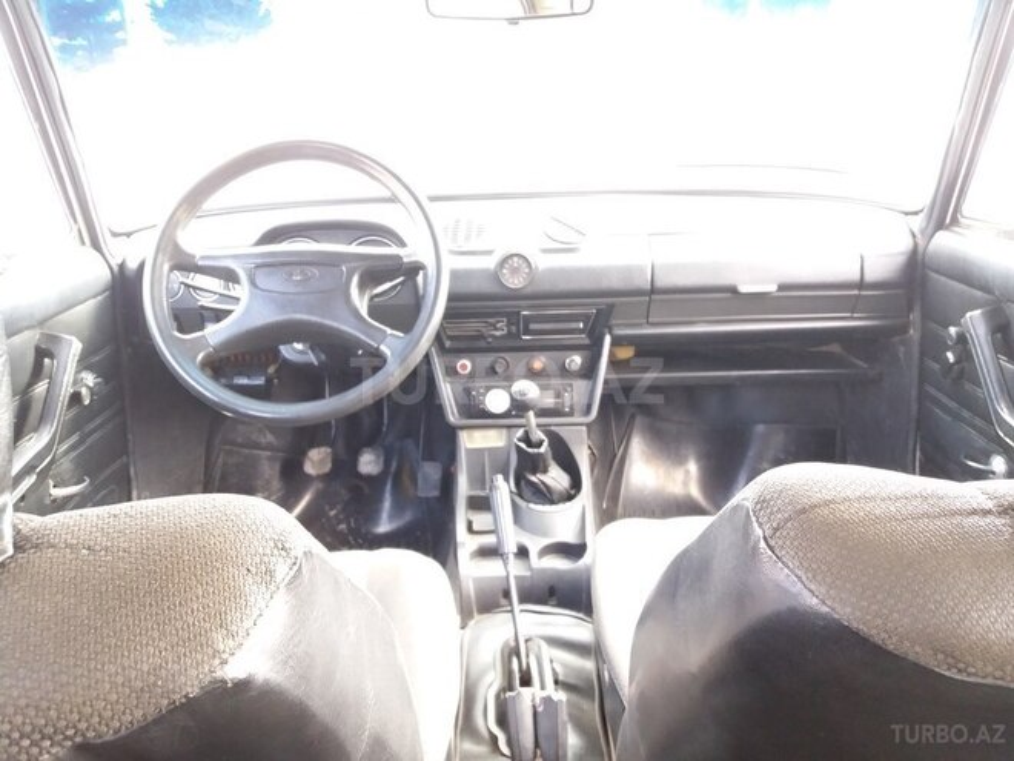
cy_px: 380
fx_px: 820
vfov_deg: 49.7
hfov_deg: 63.4
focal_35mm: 28
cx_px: 507
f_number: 1.9
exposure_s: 1/25
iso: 160
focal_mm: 3.7
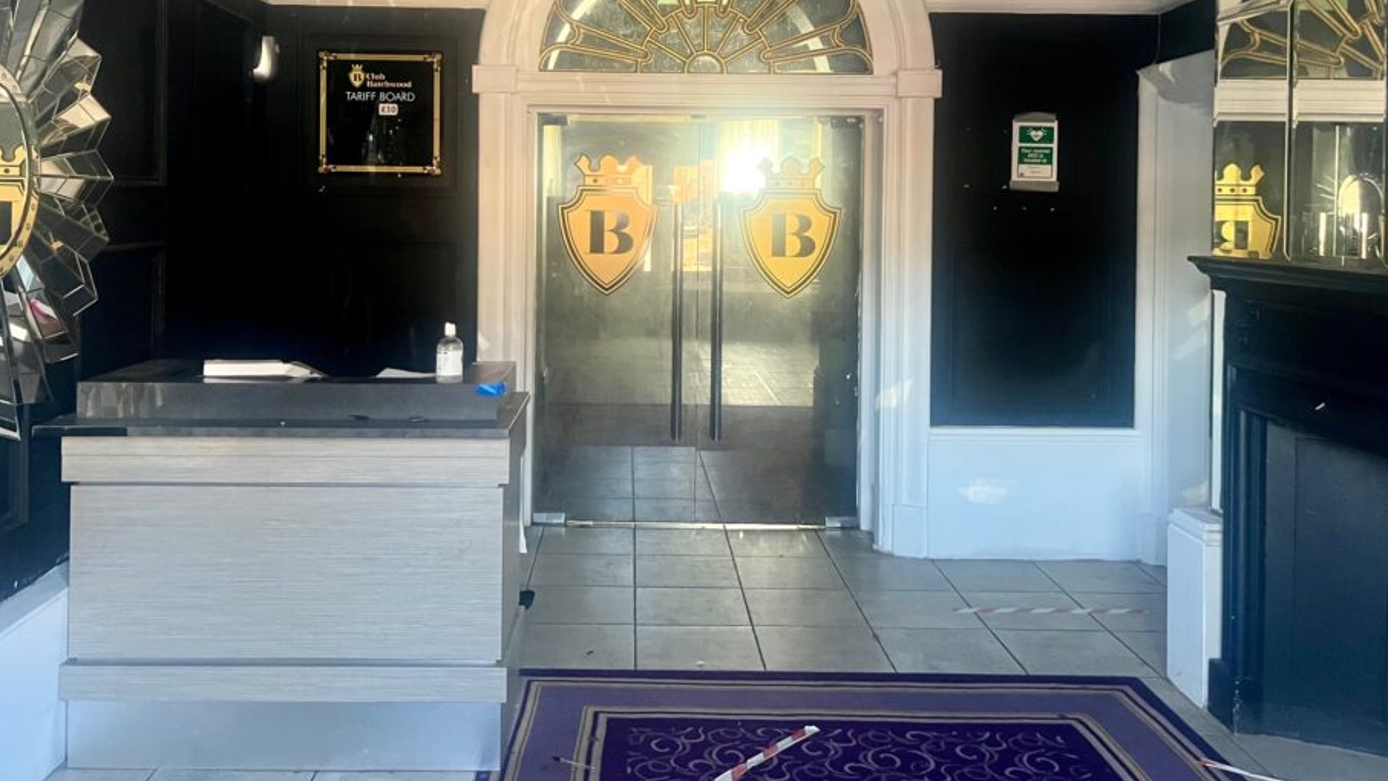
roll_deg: -0.5
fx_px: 1178
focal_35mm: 32
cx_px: 631
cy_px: 210
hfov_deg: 60.9
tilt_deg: -0.4
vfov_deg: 36.0
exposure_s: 1/60
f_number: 1.6
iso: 500
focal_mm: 5.1
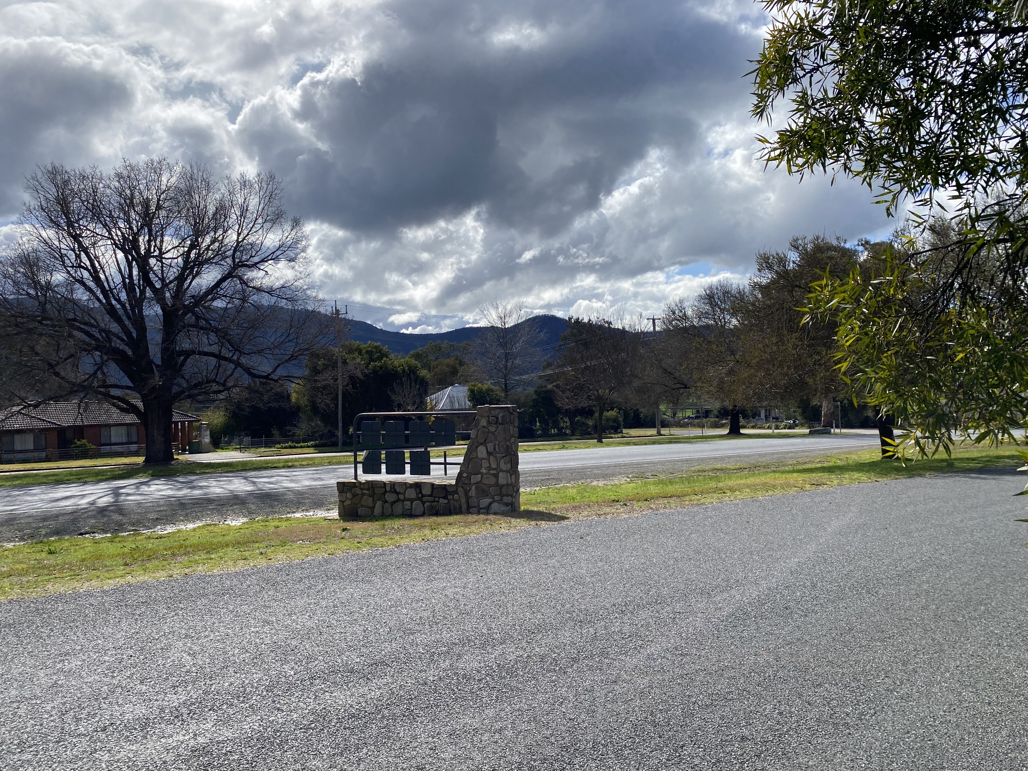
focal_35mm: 26
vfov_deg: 53.1
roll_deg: +1.3
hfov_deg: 67.3
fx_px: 772
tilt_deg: +0.1
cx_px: 514
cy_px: 386
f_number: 1.8
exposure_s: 1/3984
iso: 32
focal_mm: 4.25
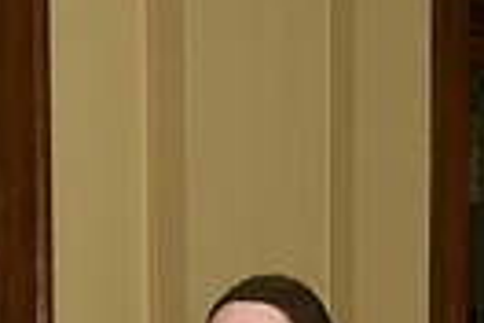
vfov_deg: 9.0
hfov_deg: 14.2
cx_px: 565
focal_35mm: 141
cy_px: 692
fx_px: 1896
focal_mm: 32
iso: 200
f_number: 5
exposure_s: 1/60
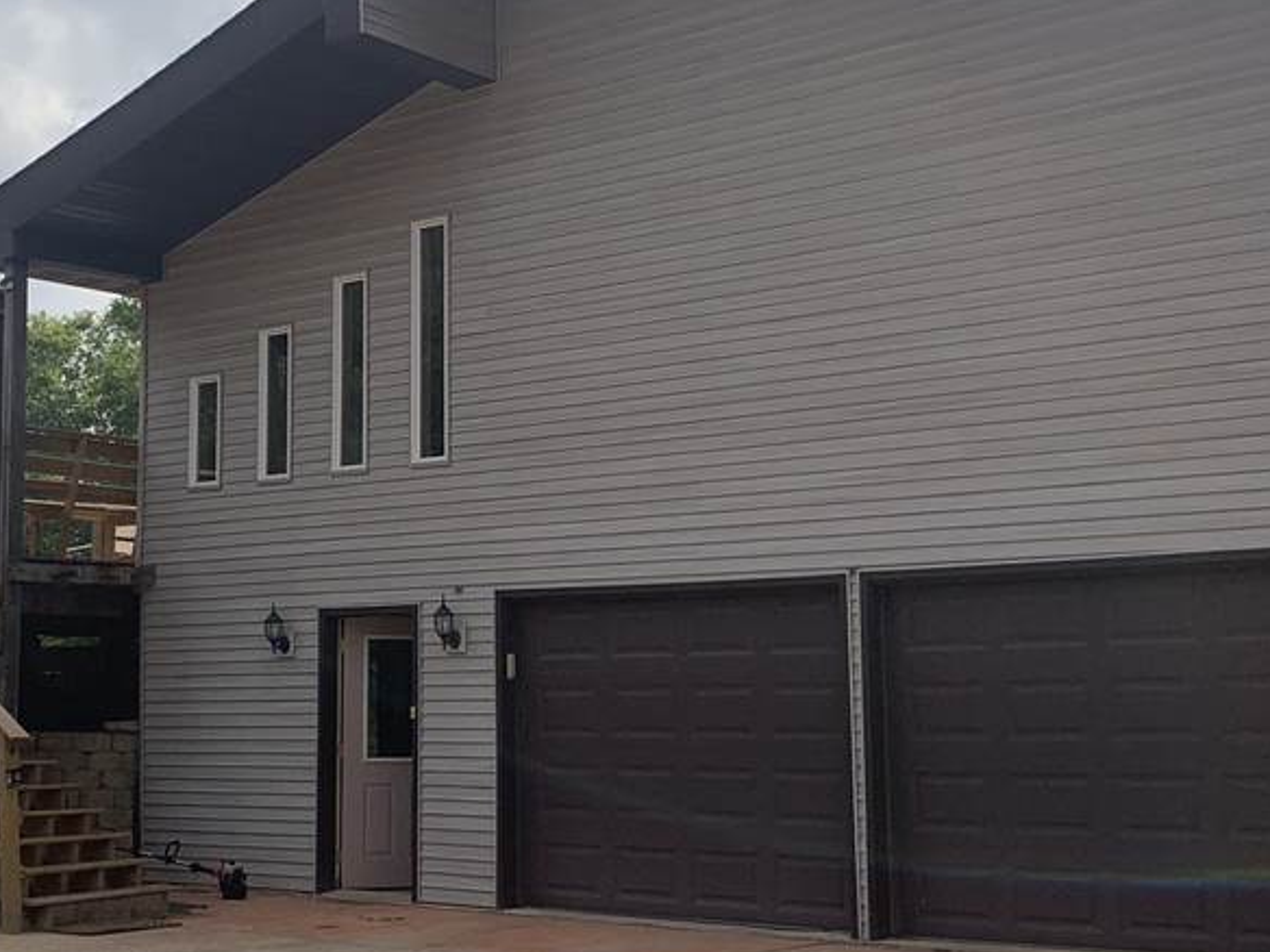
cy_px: 463
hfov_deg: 33.6
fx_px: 2091
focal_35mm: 57
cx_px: 478
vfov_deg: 25.7
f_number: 1.8
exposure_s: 1/3289
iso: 25
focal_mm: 4.25
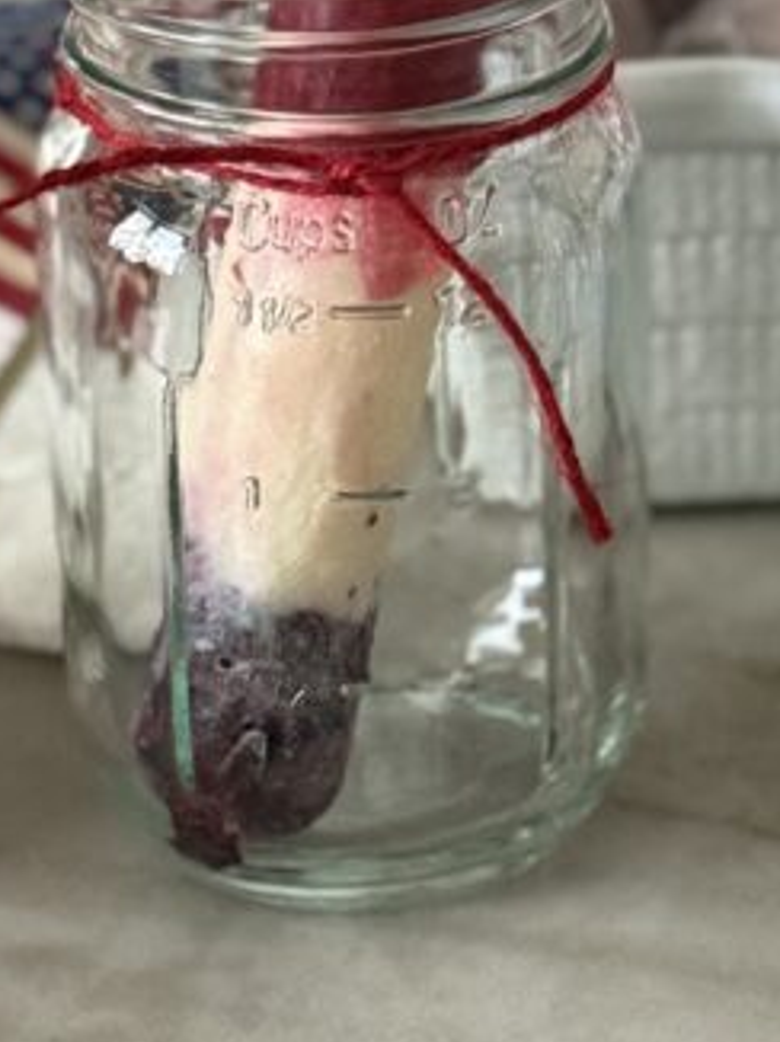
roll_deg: +1.0
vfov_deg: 13.1
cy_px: 607
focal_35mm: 151
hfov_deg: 9.8
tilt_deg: -27.0
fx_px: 4543
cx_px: 476
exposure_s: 1/40
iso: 500
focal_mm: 6.76
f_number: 1.78
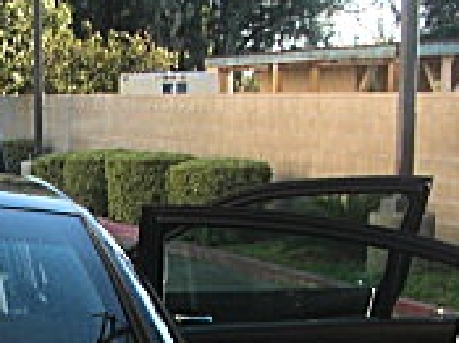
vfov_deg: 10.9
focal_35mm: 132
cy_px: 469
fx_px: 1749
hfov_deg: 14.2
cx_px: -186
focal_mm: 6.3
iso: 50
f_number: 2.8
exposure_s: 1/160
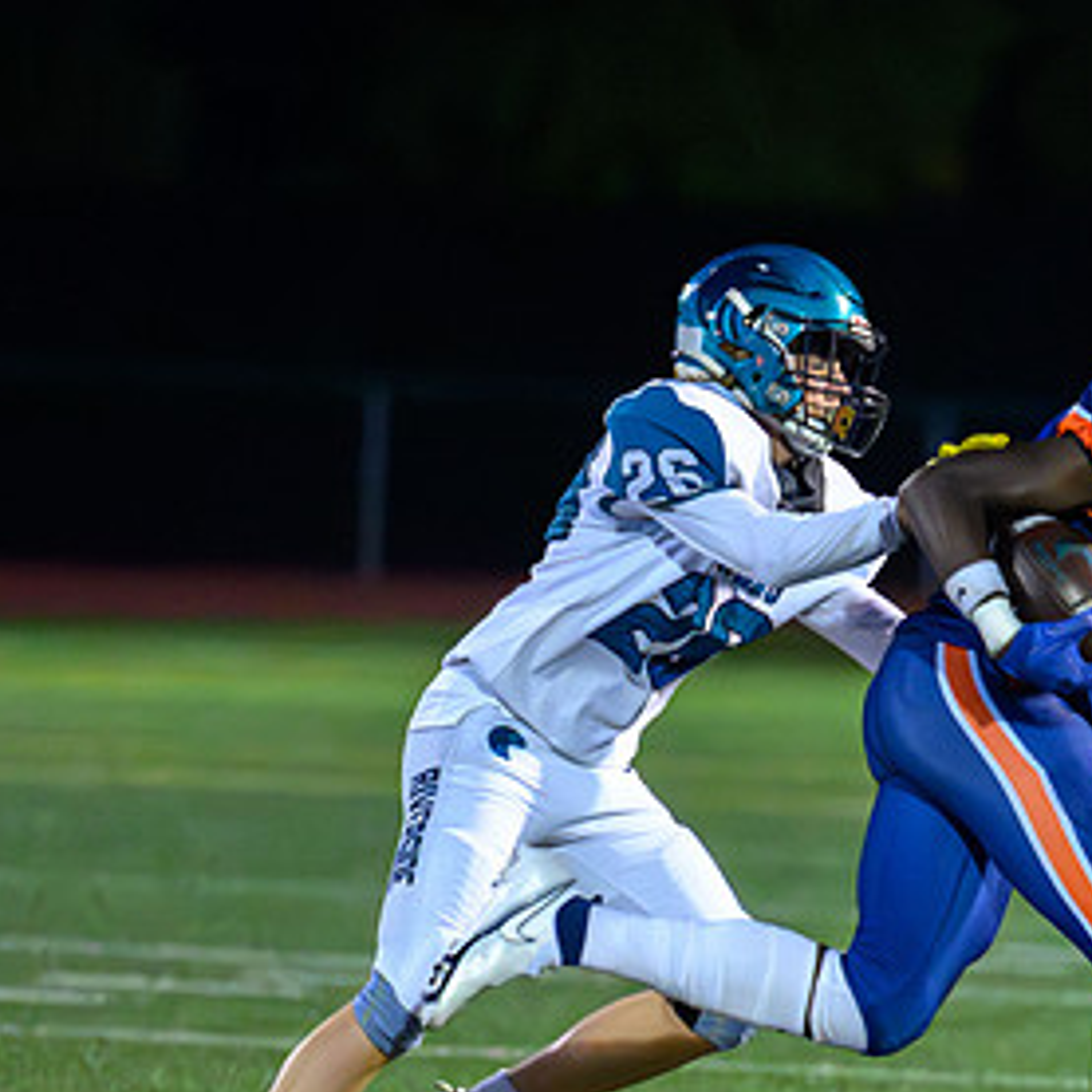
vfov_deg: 2.9
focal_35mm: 614
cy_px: 1021
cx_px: 1063
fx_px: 21914
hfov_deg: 2.9
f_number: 2.8
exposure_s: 1/1000
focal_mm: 200
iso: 20000
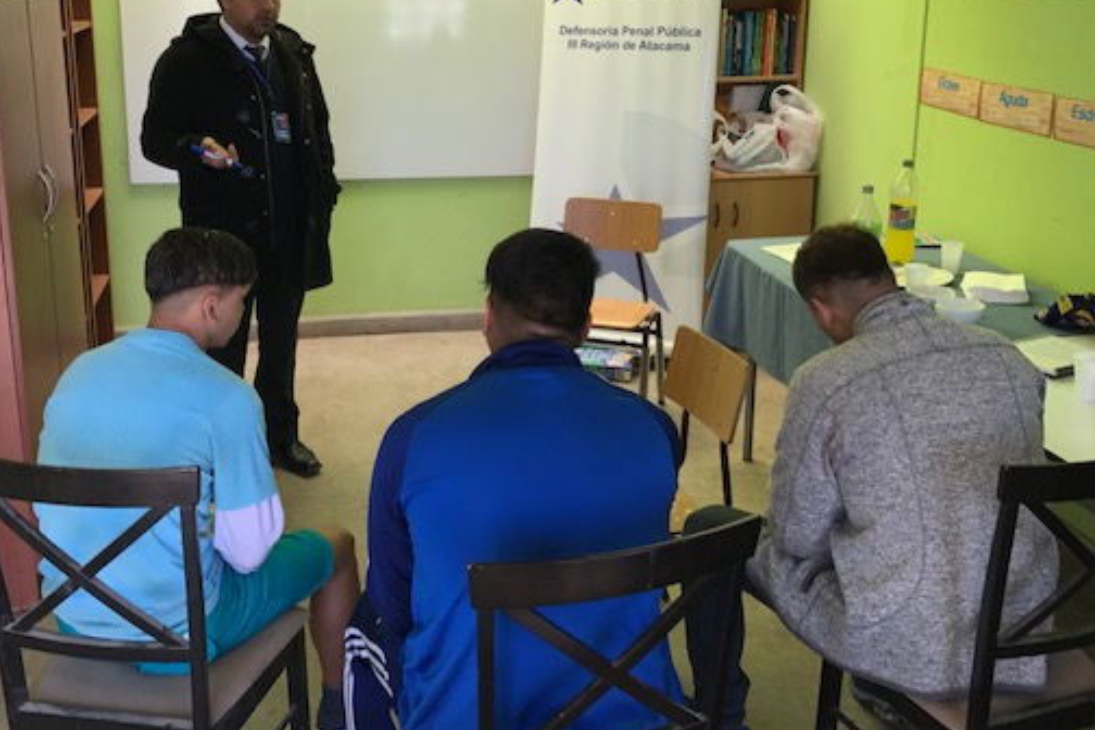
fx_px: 1125
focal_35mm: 37
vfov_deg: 35.4
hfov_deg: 51.8
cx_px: 511
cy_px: 215
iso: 25
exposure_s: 1/100
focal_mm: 3.99
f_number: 1.8
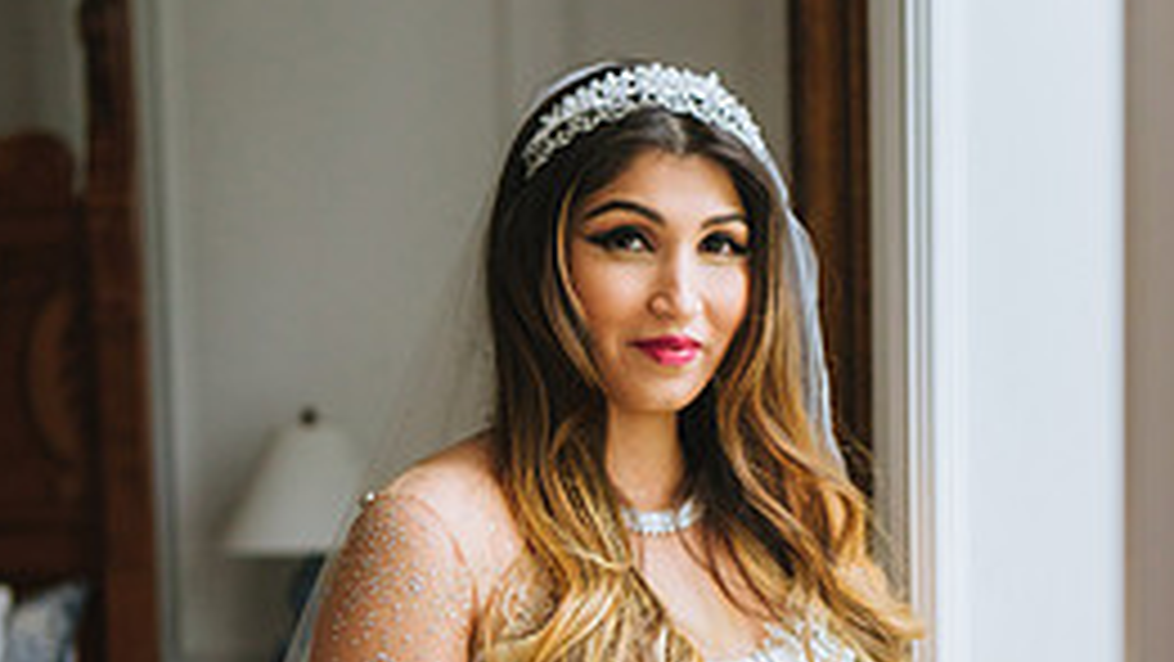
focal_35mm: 94
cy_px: 716
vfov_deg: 12.7
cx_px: 576
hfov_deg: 22.7
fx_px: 2927
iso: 1000
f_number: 3.2
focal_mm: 52
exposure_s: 1/800
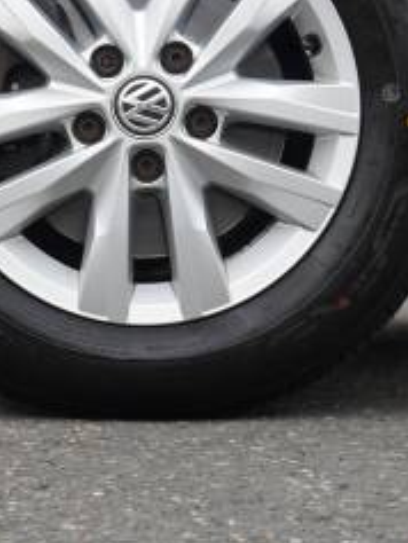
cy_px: 64
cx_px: 138
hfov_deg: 15.2
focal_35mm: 97
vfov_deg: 19.8
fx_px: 1528
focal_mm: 25
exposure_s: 1/60
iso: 100
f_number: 4.5
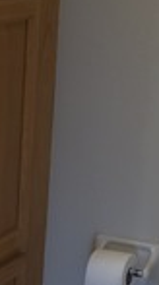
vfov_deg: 18.0
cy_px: 325
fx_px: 860
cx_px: -14
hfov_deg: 10.4
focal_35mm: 114
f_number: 1.4
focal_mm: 6.5
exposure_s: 1/60
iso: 40
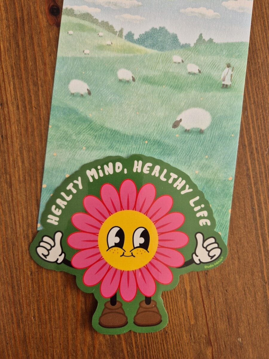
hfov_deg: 58.9
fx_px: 238
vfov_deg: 73.9
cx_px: 134
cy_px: 180
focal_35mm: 23
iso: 64
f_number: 1.8
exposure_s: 1/180
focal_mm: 5.4
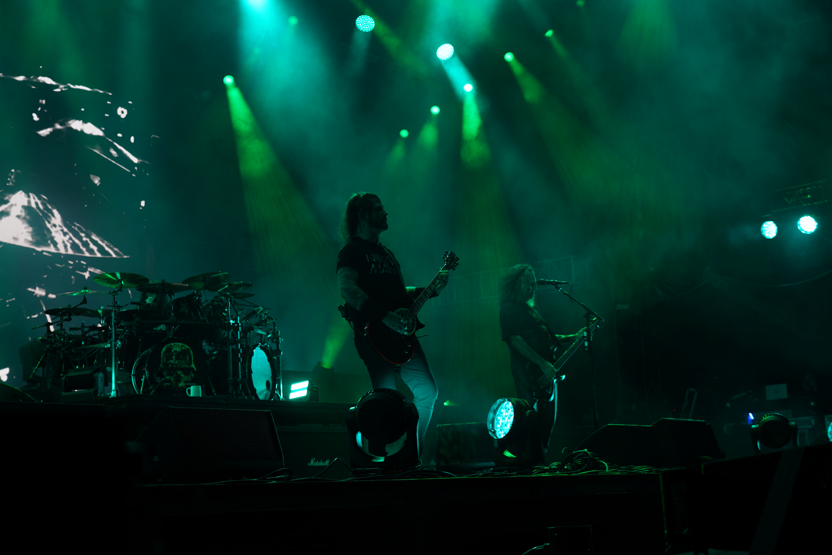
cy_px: 278
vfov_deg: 26.5
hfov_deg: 38.9
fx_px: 1179
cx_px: 416
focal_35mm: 51
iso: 125
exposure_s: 1/60
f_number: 4
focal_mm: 51
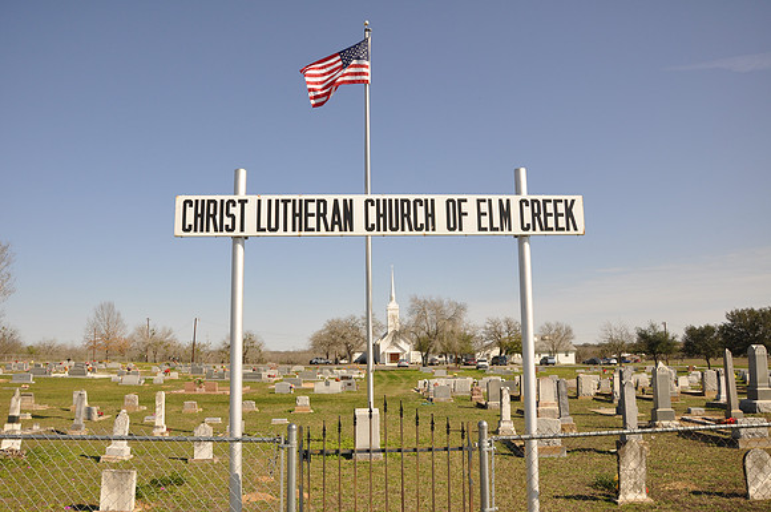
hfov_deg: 67.5
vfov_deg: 47.8
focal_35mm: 27
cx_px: 386
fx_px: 577
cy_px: 256
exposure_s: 1/200
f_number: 7.1
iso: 200
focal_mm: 18
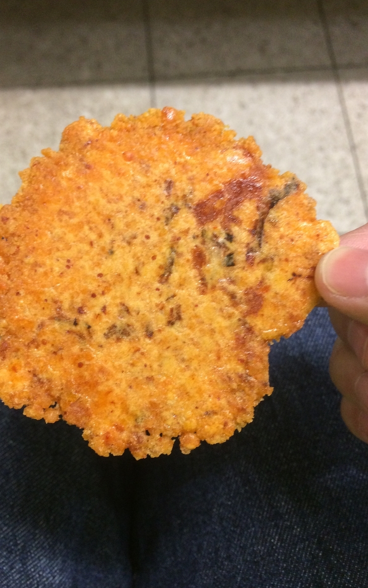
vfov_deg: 61.2
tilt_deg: -71.3
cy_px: 294
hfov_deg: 40.5
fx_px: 497
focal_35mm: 31
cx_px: 160
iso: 250
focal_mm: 4.15
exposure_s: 1/30
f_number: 2.2
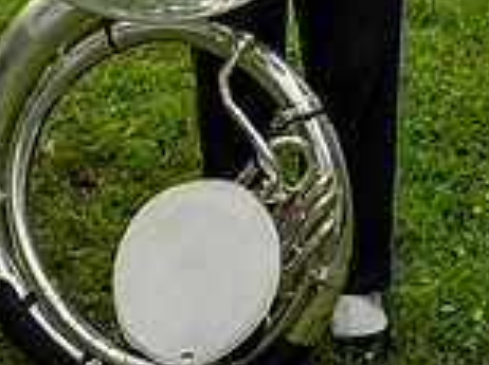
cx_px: 251
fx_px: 1749
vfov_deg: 11.4
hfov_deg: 15.9
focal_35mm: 124
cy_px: -184
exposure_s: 1/640
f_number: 4
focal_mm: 44
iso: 1250
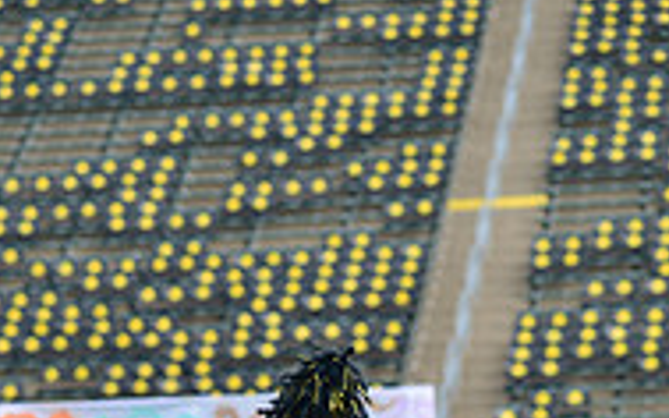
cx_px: 267
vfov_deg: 4.6
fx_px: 5122
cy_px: 786
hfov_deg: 7.5
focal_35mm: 281
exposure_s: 1/800
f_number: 5.6
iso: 125
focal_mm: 116
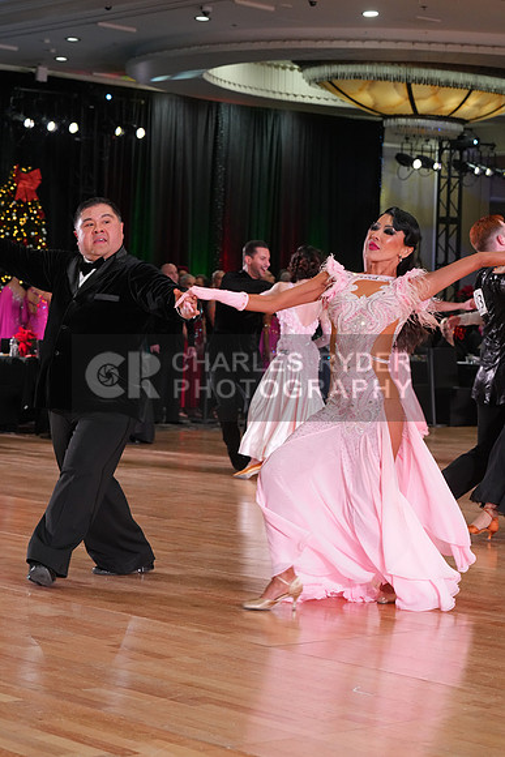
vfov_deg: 23.4
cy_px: 378
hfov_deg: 15.7
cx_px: 252
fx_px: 1829
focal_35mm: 87
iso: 3200
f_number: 6.3
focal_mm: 87
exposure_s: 1/200
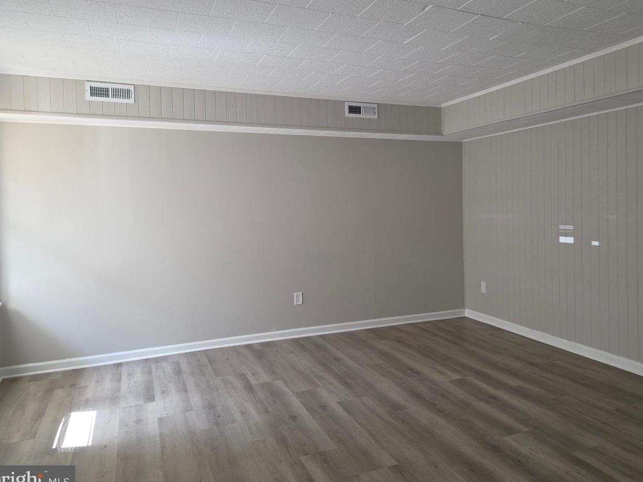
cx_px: 361
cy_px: 213
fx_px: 501
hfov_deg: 65.1
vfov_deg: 51.2
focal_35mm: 27
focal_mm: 5.4
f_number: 1.8
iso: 100
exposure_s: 1/30
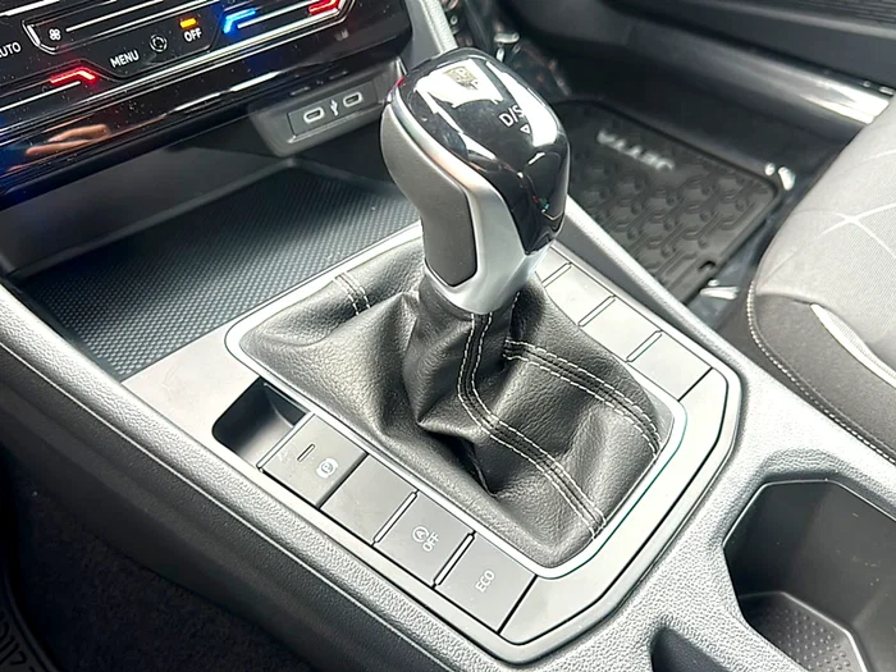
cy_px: 336
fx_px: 647
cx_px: 448
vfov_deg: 54.9
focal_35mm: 25
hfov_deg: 69.4
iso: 80
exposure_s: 1/40
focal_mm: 6.86
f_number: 1.78
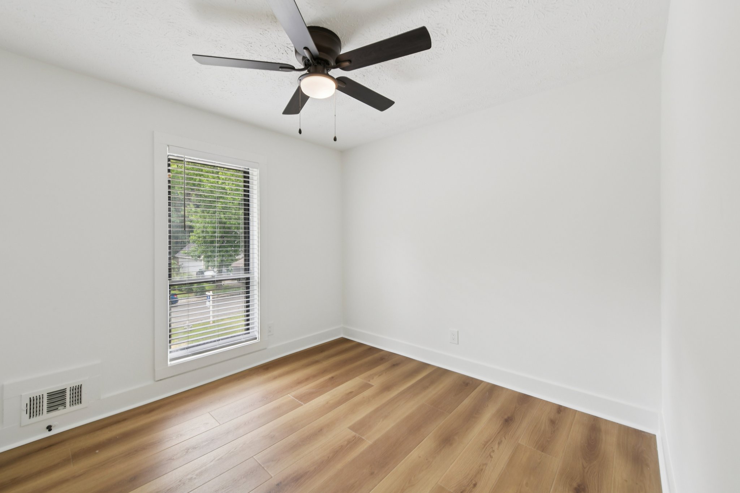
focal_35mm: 14
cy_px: 246
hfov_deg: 104.3
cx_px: 370
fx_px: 288
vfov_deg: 81.2
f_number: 8
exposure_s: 1/100
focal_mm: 14
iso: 400
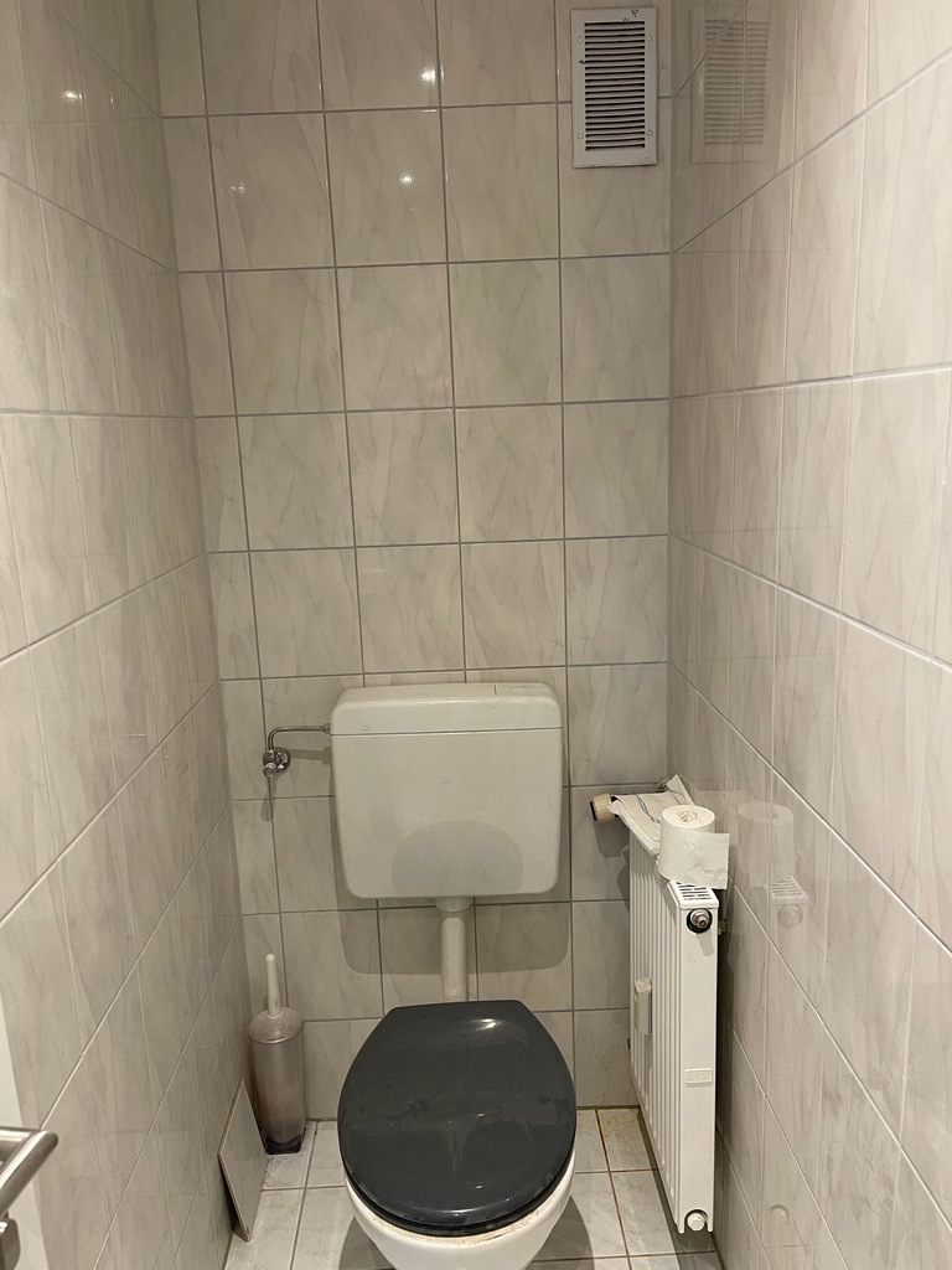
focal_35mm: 26
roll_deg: +2.3
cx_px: 476
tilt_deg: -12.4
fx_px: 953
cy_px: 635
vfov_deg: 67.3
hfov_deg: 53.1
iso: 100
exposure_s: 1/50
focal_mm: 5.1
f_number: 1.6
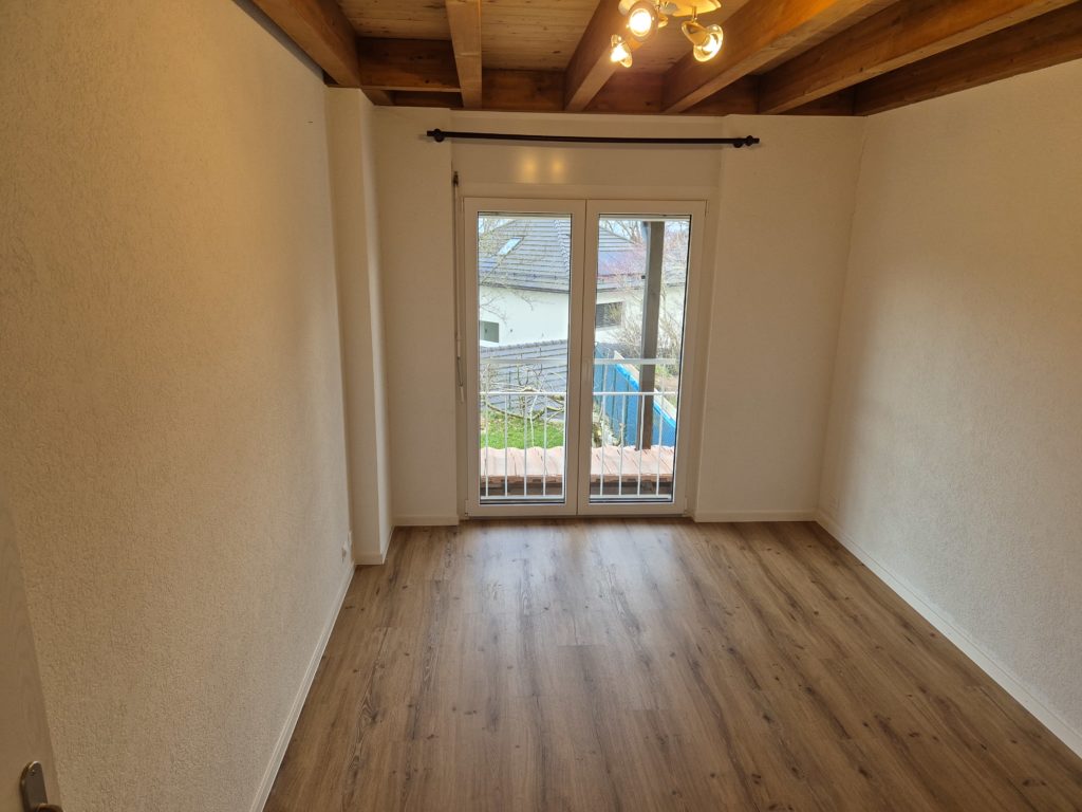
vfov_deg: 58.9
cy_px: 406
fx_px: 719
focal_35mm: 23
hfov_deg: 73.9
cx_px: 541
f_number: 1.8
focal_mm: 5.4
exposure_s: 1/100
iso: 160
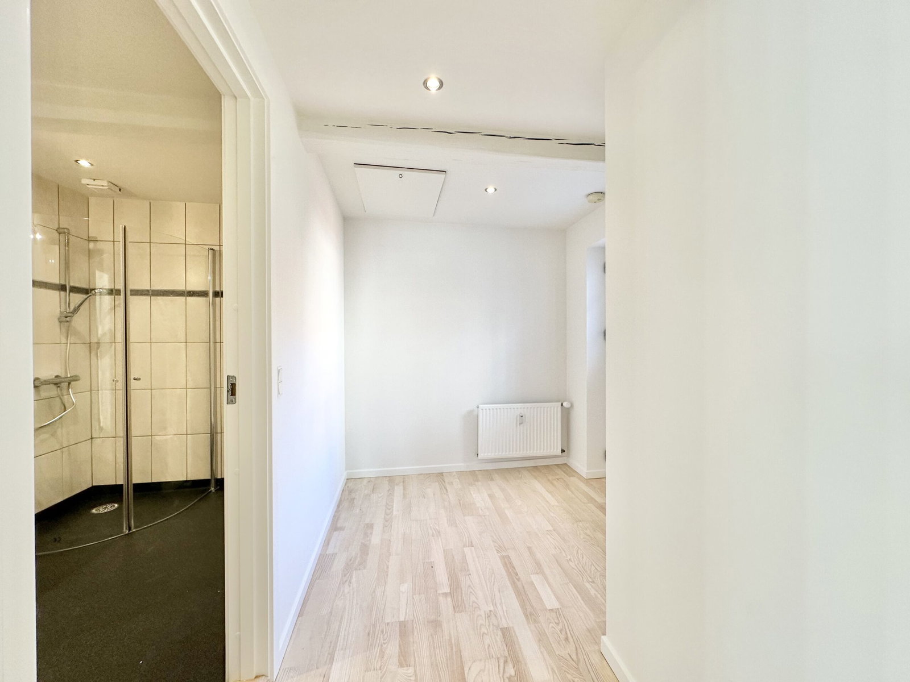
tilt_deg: +0.1
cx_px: 455
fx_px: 368
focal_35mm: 14
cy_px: 341
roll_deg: +0.1
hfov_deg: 102.1
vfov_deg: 85.7
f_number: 2.2
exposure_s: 1/100
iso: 125
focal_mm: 2.22
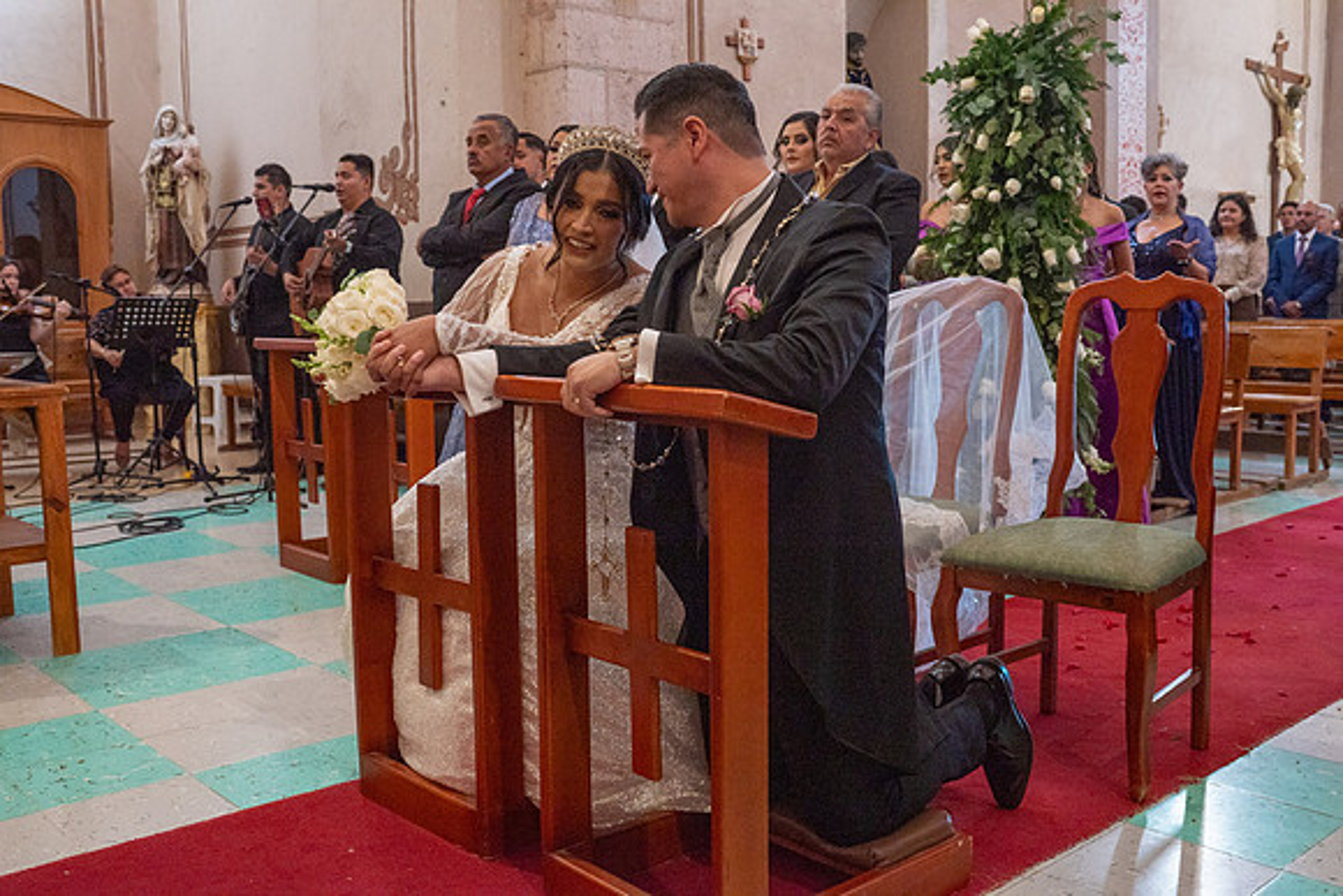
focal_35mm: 35
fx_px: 1306
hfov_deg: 54.4
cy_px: 448
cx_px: 672
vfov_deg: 37.9
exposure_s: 1/100
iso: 2500
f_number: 5
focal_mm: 35
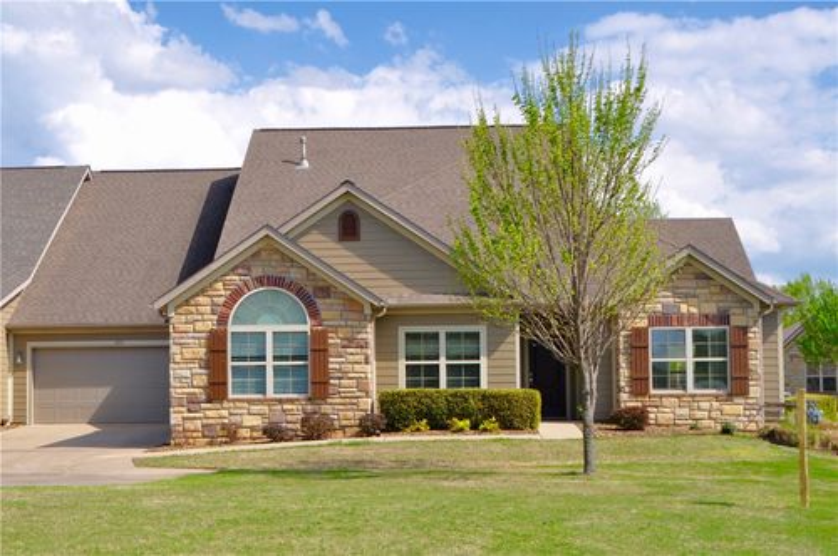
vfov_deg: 23.7
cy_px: 278
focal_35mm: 57
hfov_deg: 35.1
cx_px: 419
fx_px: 1325
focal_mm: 38
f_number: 10
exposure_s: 1/400
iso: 200
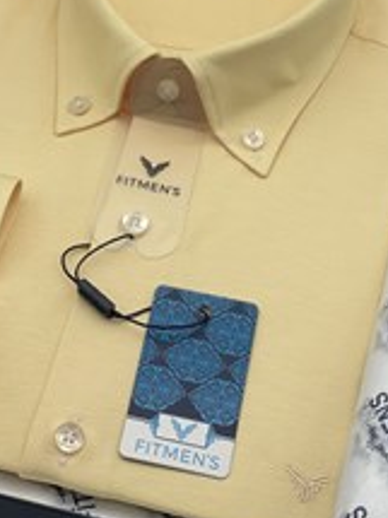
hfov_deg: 14.7
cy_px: 73
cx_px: 123
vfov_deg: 19.4
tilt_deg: -35.8
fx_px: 1496
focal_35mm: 100
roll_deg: -2.2
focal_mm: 6
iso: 32
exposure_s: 1/296
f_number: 2
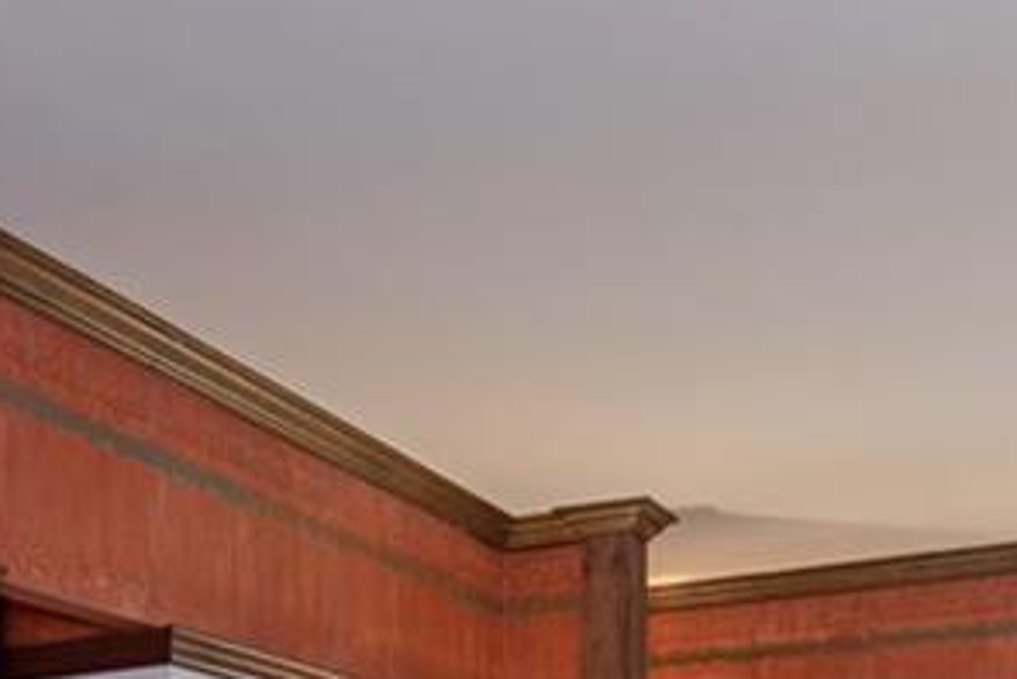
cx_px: 310
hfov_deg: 33.5
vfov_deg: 19.3
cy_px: 1087
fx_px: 1667
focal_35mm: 59
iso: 320
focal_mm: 17
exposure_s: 1/13
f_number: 7.1
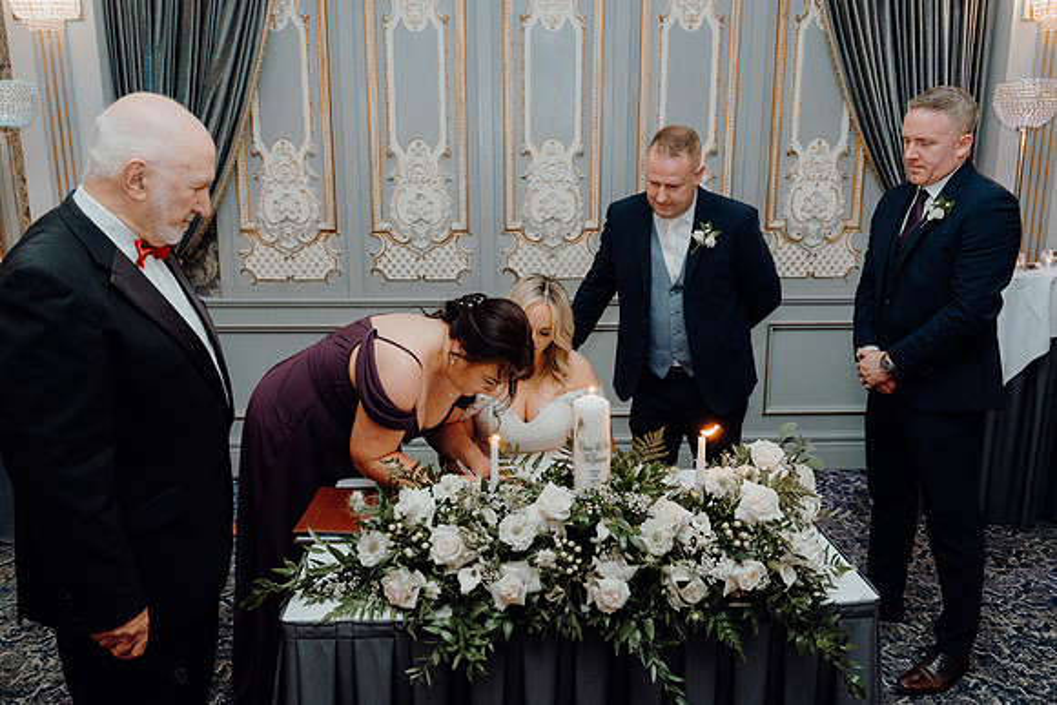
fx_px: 881
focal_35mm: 30
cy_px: 352
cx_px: 528
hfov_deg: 61.9
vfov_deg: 43.6
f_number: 3.5
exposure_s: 1/160
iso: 2500
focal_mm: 30
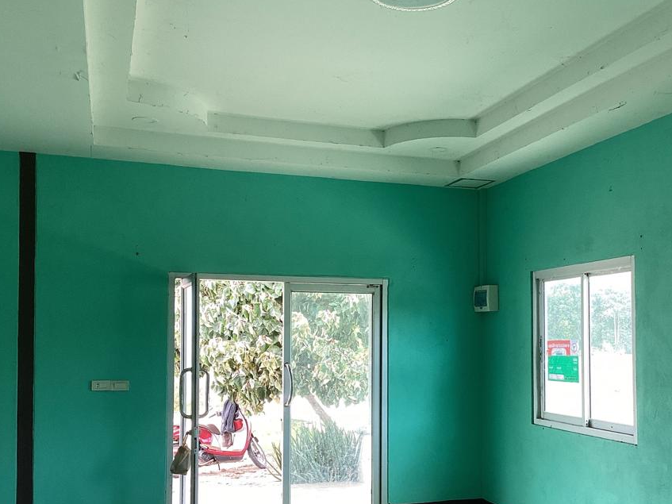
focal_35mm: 42
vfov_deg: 34.1
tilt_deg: -0.4
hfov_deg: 44.6
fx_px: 815
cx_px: 396
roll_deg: -0.4
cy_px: 321
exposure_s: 1/100
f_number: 2.4
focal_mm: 3.3
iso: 50
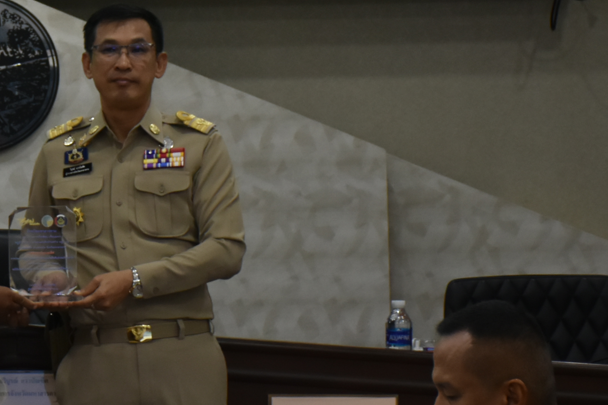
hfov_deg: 9.4
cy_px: 75
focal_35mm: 215
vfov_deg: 6.4
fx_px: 3631
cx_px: -196
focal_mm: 52
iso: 800
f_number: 4.8
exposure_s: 1/60
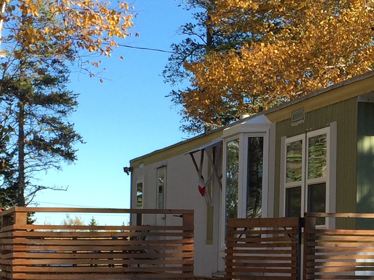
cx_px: 312
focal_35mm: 103
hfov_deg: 18.9
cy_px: 250
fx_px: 1113
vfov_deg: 14.2
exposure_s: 1/791
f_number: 2.2
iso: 32
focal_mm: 4.15
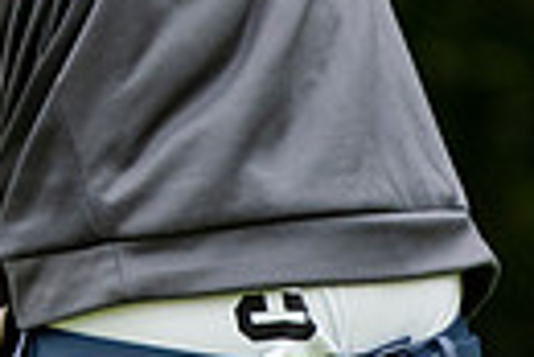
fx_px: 37807
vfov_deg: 0.5
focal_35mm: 2546
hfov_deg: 0.8
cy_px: -416
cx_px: -148
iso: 1600
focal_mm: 380
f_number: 5.6
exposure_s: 1/1250
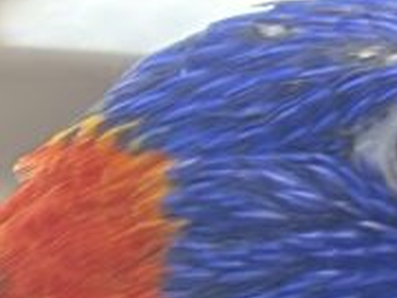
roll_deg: +2.6
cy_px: 766
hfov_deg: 5.7
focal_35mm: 347
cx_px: -55
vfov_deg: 4.2
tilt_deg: +2.3
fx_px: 3980
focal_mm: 5.96
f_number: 1.6
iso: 50
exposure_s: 1/99
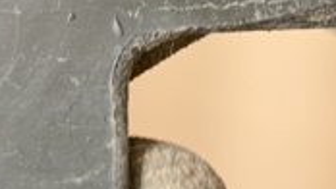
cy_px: -142
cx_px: 135
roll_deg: -43.7
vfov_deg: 11.0
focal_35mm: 104
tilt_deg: -38.1
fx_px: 927
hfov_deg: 20.5
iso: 125
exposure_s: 1/60
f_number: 1.8
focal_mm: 4.25
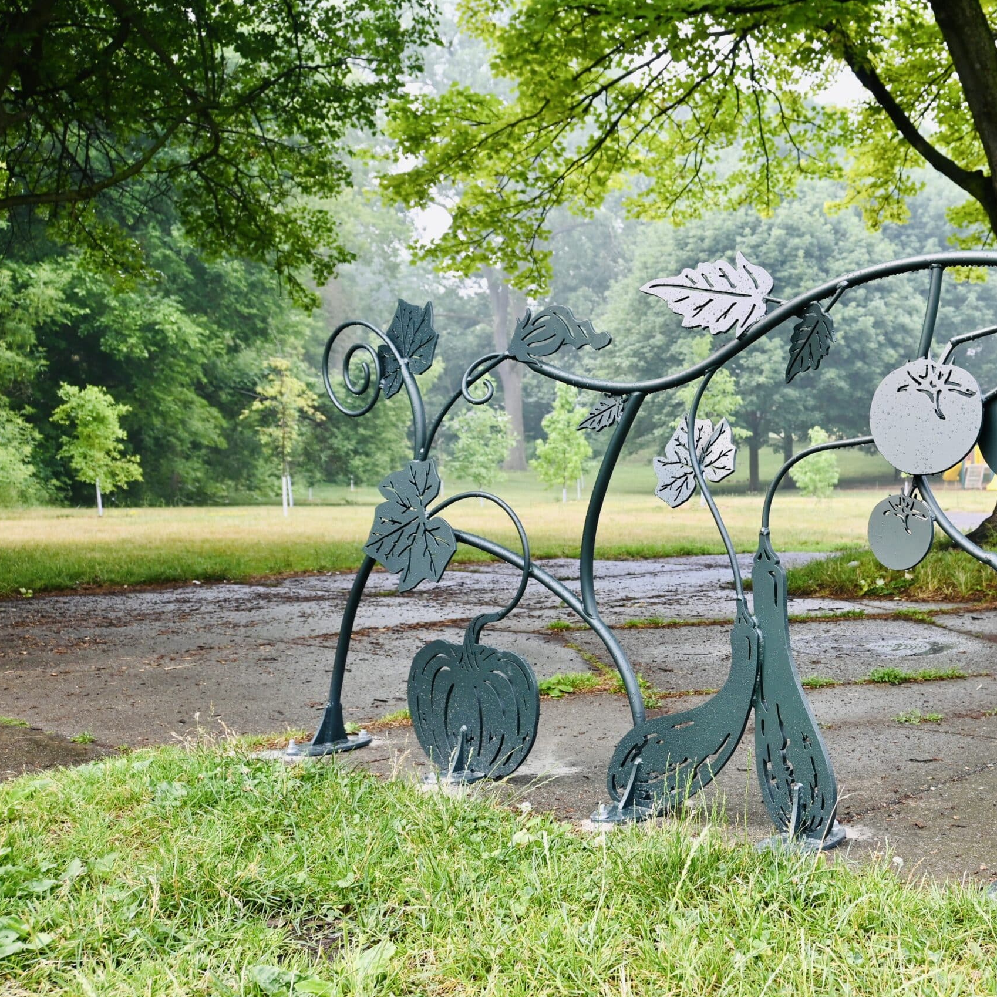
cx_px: 746
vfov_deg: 40.6
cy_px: 501
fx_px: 1346
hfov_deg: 39.6
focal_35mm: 41
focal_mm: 21.5
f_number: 5
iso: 200
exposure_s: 1/250
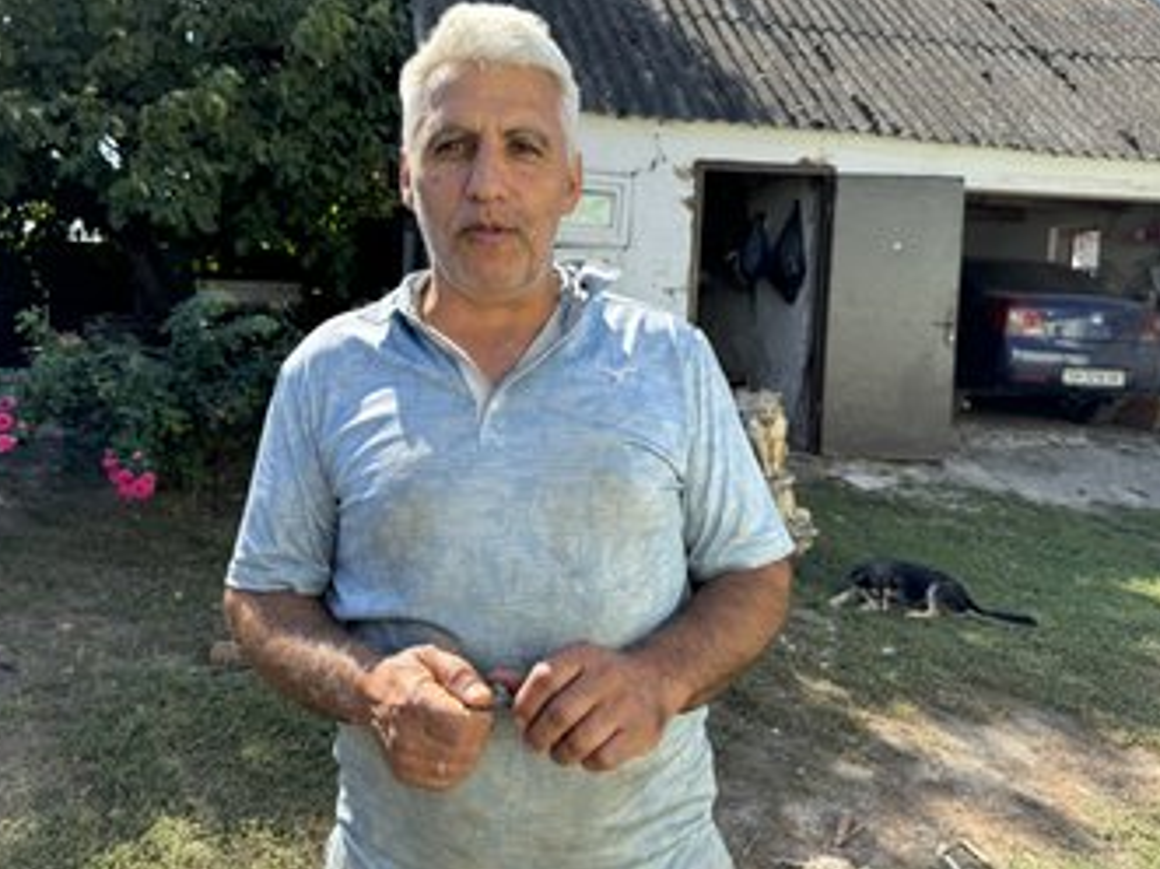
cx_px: 533
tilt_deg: -4.6
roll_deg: -1.4
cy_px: 389
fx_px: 971
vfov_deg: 48.1
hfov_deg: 61.6
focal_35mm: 29
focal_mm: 6.76
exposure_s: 1/1395
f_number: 1.78
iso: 80
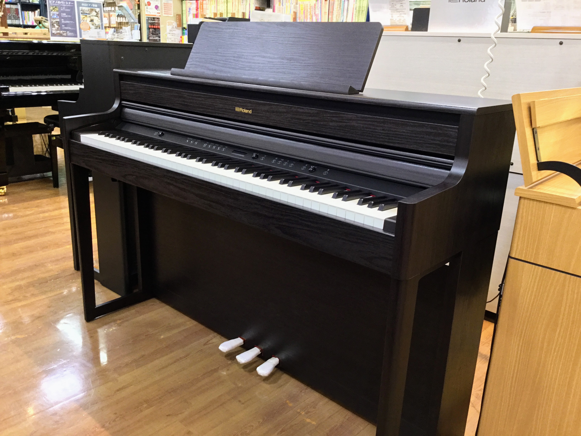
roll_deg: -2.7
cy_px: 218
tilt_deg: -18.0
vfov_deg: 45.4
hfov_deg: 58.4
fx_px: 520
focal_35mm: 31
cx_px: 290
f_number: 2.4
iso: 160
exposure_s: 1/30
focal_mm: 3.3
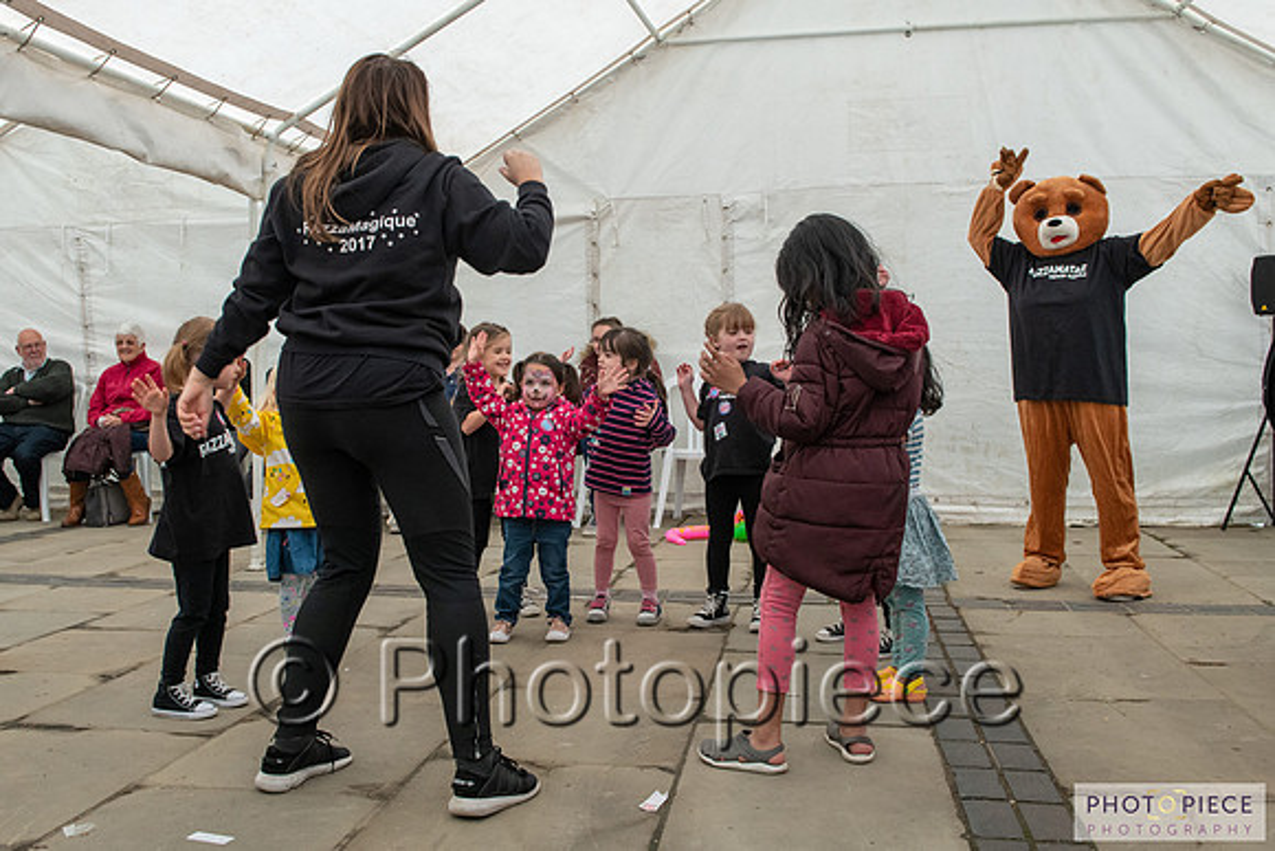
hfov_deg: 54.6
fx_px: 1233
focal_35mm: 35
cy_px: 389
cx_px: 587
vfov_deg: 38.0
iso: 800
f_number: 6.3
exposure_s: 1/250
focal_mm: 28
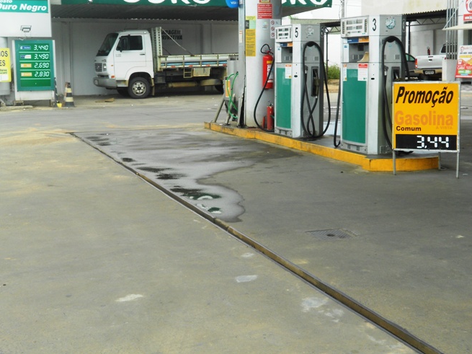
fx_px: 777
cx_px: 238
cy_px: 174
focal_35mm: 57
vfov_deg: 25.7
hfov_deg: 33.8
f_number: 4.9
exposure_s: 1/60
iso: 80
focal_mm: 10.3
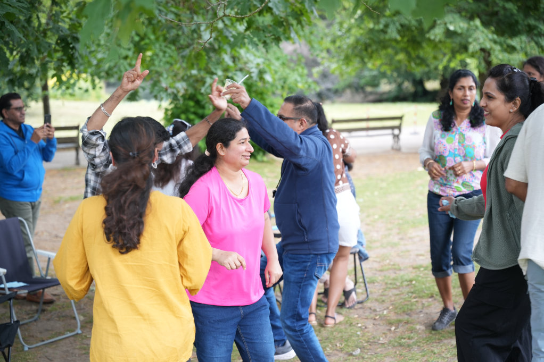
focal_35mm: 60
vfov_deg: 22.6
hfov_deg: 33.4
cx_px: 272
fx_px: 906
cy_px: 181
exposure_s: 1/160
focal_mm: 59.5
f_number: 2.8
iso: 400
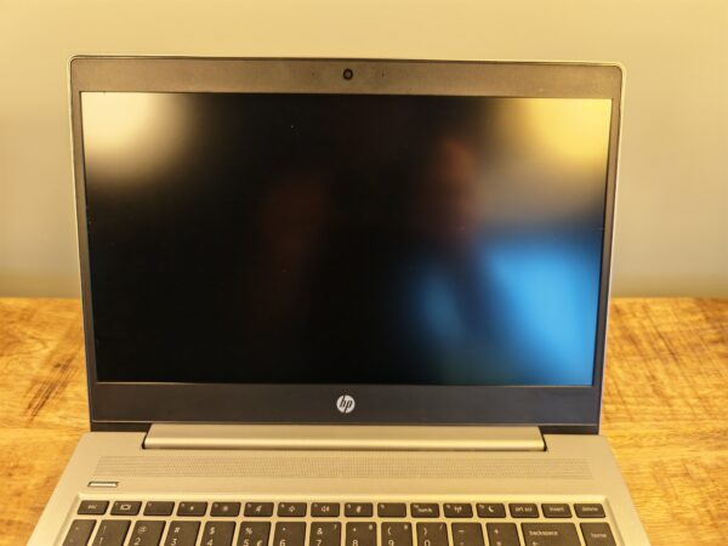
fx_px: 484
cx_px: 364
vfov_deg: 58.9
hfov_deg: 73.9
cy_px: 273
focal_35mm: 23
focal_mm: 6.55
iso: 125
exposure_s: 1/50
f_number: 1.6
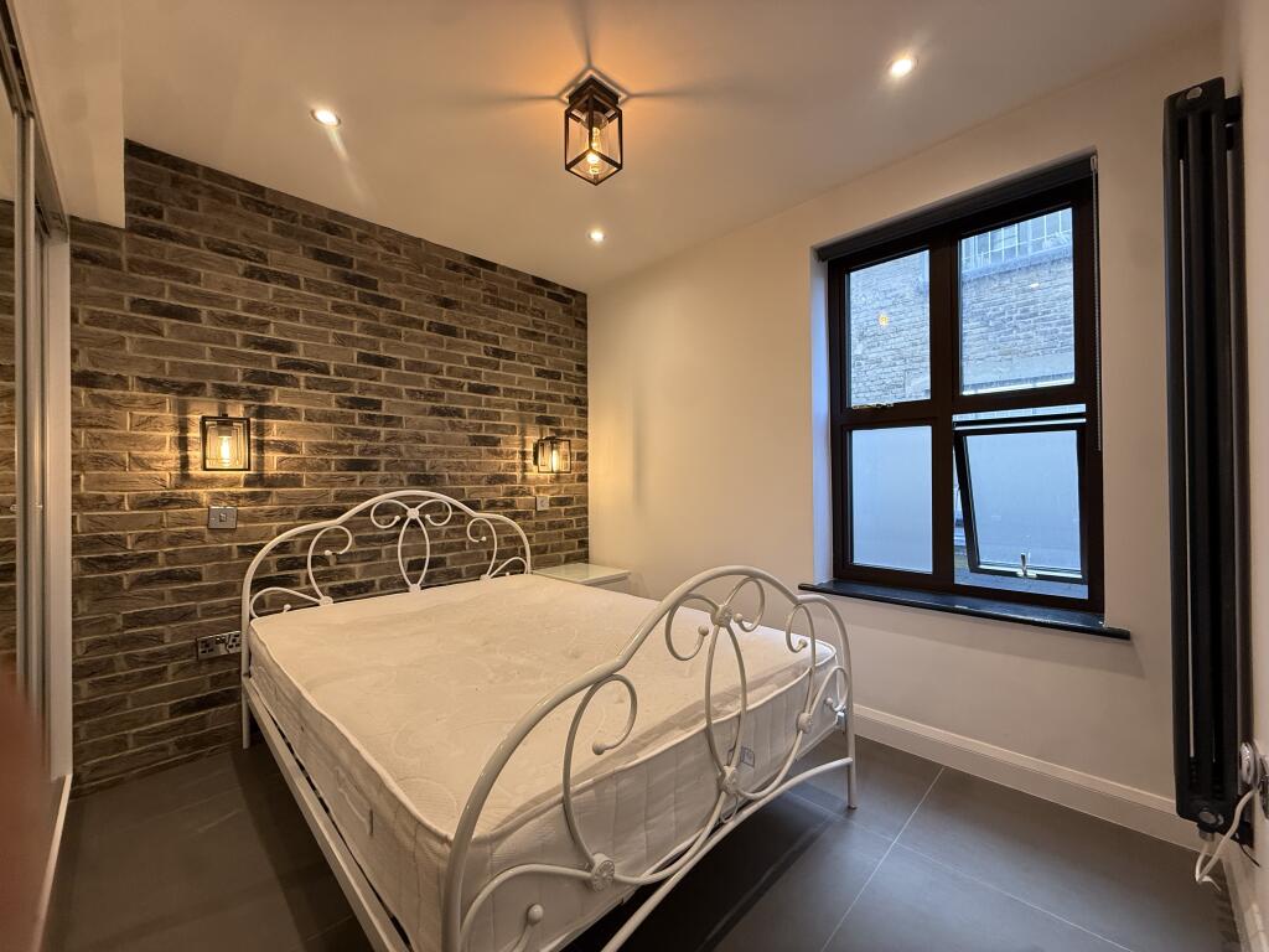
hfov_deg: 102.1
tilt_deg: +1.1
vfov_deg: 85.7
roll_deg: +0.5
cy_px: 476
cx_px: 634
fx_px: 513
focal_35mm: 14
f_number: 2.2
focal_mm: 2.22
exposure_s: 1/100
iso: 160
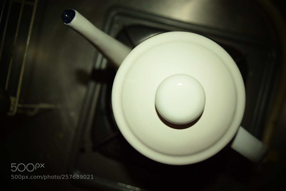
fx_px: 286
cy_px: 96
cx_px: 143
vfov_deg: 36.9
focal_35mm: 36
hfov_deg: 53.1
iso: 110
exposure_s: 1/60
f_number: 4
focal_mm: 24
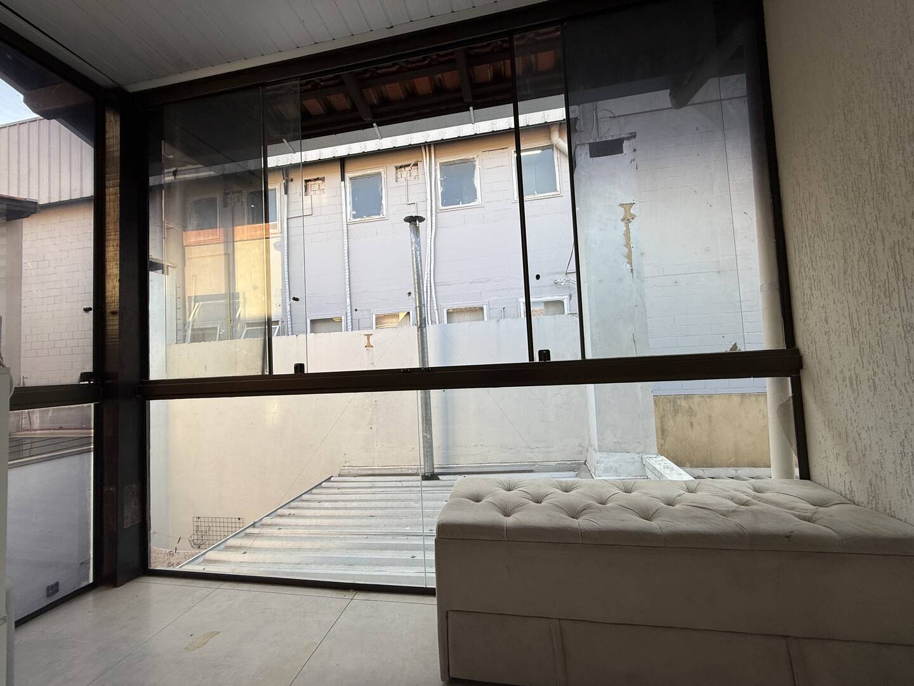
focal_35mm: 14
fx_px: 370
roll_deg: +2.7
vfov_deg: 85.7
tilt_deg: +3.2
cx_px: 457
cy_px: 343
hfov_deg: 102.1
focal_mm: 2.22
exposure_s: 1/293
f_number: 2.2
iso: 50
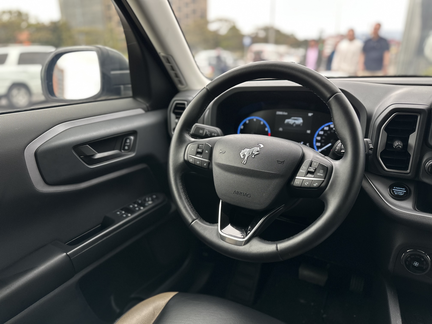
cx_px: 216
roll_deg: -0.3
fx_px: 300
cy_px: 162
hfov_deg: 71.6
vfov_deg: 56.8
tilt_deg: -19.8
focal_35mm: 24
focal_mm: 6.86
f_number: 1.78
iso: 125
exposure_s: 1/121
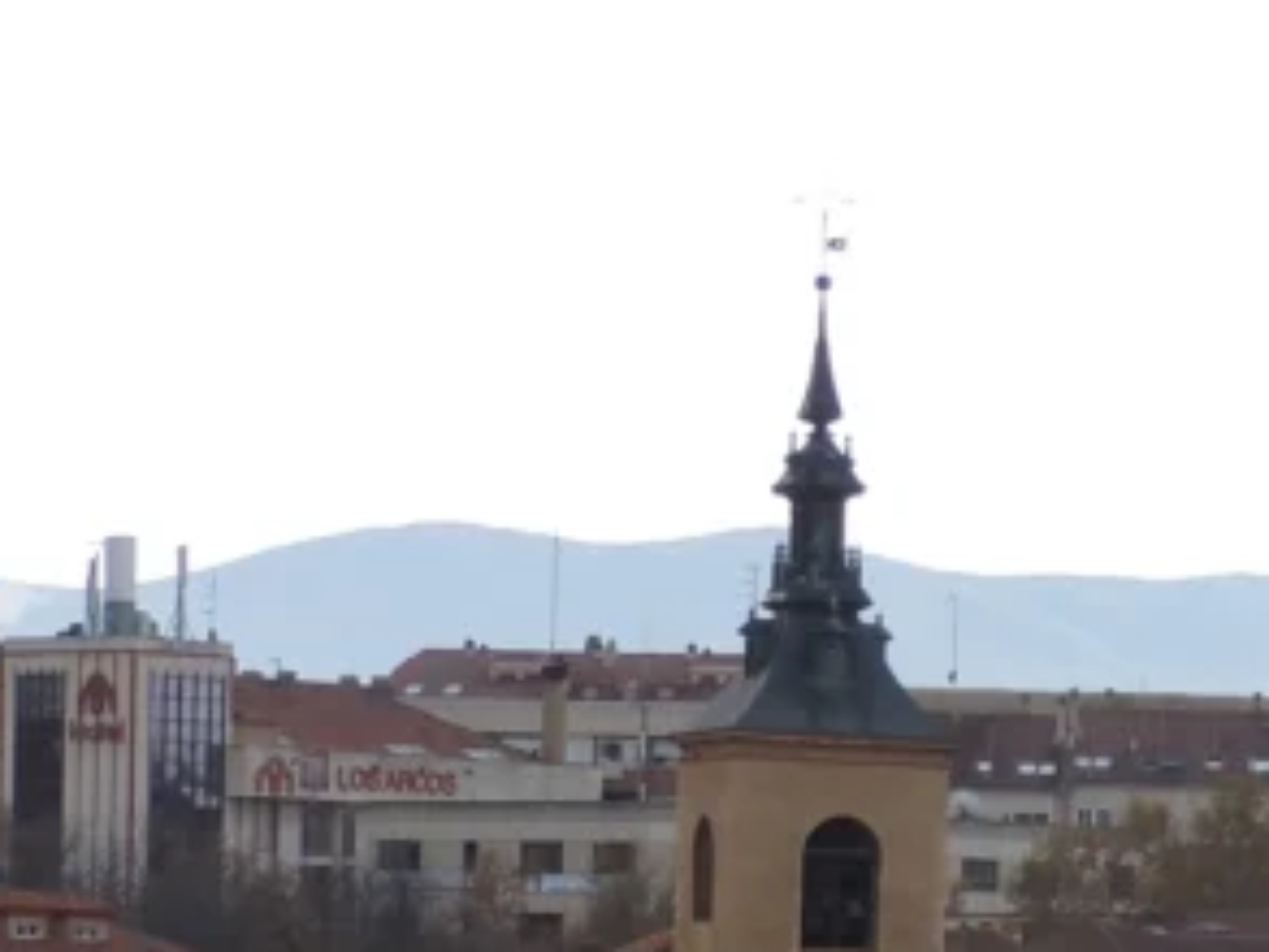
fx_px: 8325
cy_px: 1385
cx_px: 1291
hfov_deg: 8.7
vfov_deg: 6.5
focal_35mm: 227
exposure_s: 1/280
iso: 100
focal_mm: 11.6
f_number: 4.3
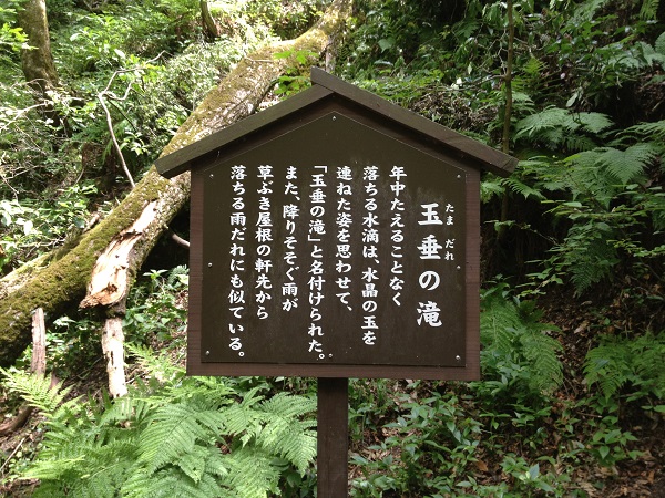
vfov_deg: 40.7
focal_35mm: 35
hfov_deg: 52.6
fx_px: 672
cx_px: 332
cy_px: 249
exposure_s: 1/60
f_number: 2.4
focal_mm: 4.28
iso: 50
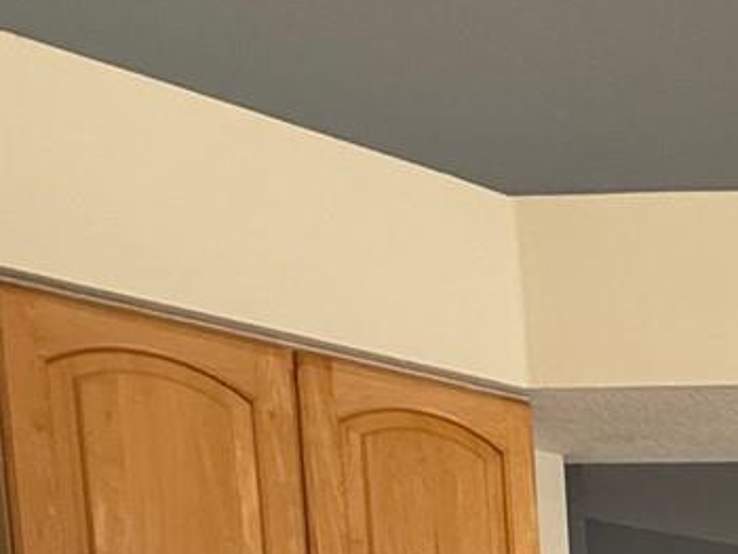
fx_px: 1365
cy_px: 1034
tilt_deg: -6.3
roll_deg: +0.5
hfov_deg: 22.9
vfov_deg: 17.8
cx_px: 1181
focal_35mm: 64
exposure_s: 1/120
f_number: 2.2
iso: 320
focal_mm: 2.22
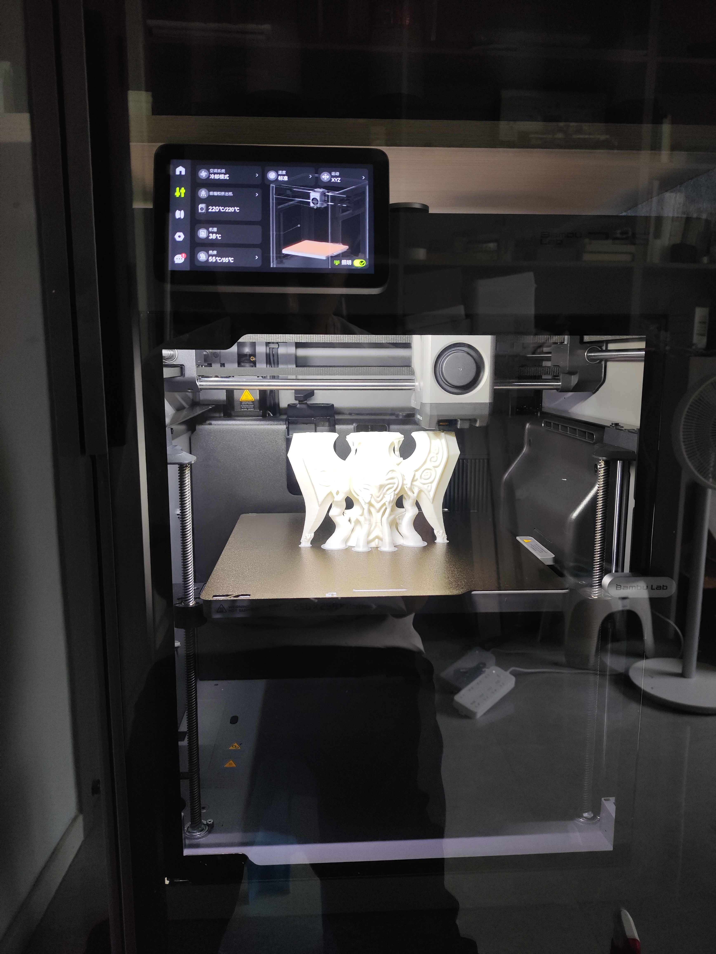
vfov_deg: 71.6
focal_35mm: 24
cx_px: 358
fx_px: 661
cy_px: 477
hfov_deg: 56.9
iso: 284
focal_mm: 4.68
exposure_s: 1/25
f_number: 1.8
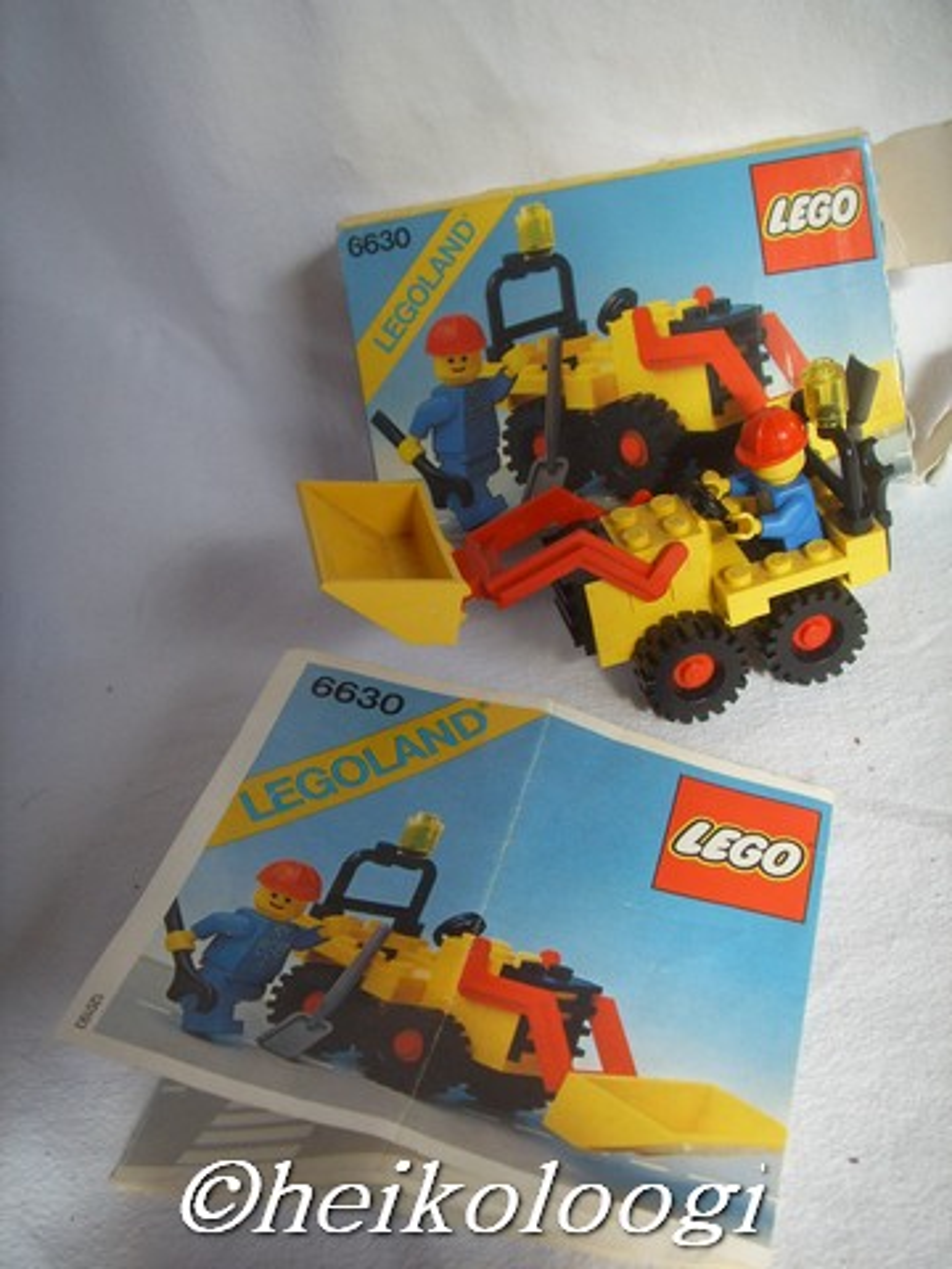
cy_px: 634
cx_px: 476
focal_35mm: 39
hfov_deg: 36.8
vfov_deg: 47.9
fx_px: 1430
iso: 83
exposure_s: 1/90
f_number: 3.5
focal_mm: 6.6
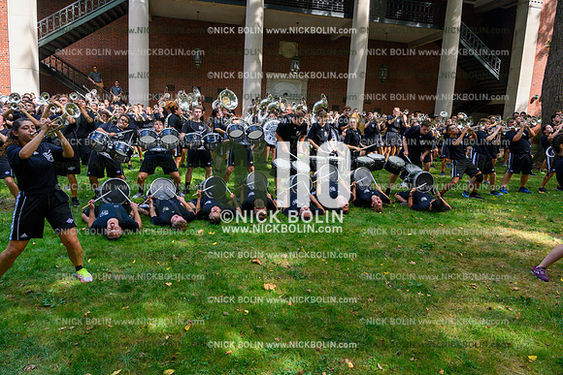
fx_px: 375
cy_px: 188
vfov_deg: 53.2
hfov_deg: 73.7
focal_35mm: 24
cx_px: 282
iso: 2500
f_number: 11
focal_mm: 24
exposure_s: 1/500
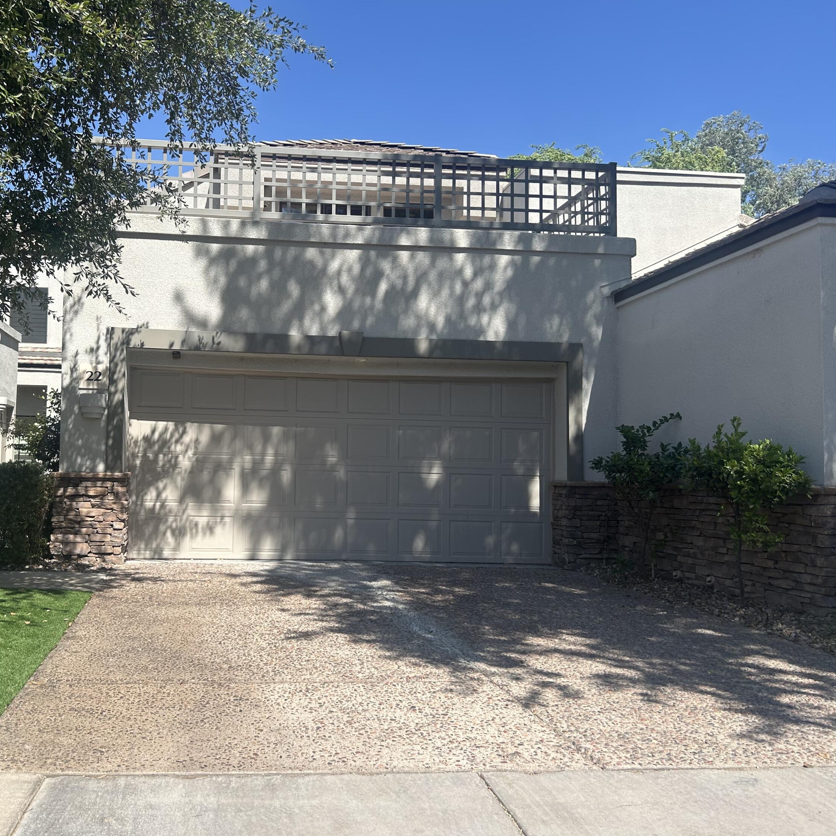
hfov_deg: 51.6
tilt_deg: +3.5
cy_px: 421
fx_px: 847
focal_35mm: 31
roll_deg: -1.4
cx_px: 279
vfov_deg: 52.5
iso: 50
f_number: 1.5
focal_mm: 5.7
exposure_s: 1/2841
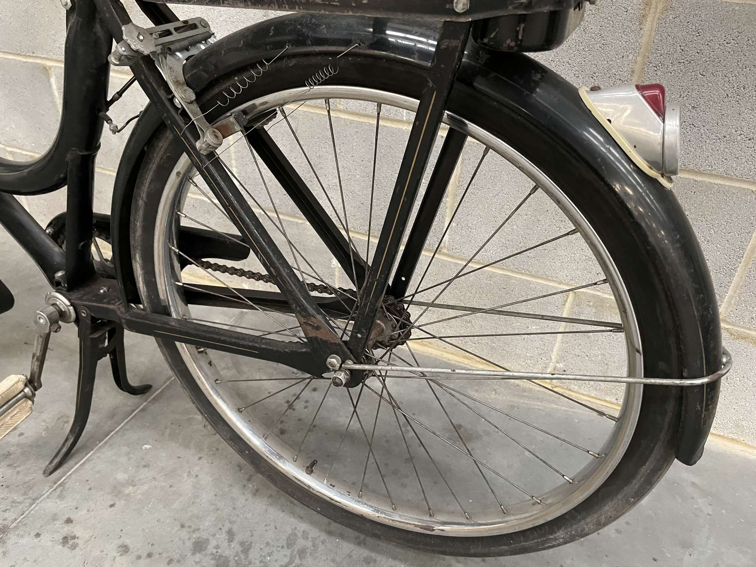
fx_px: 568
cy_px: 284
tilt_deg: -33.9
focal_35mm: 26
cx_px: 378
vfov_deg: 53.1
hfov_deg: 67.3
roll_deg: -2.2
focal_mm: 4.2
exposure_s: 1/34
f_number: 1.6
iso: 640
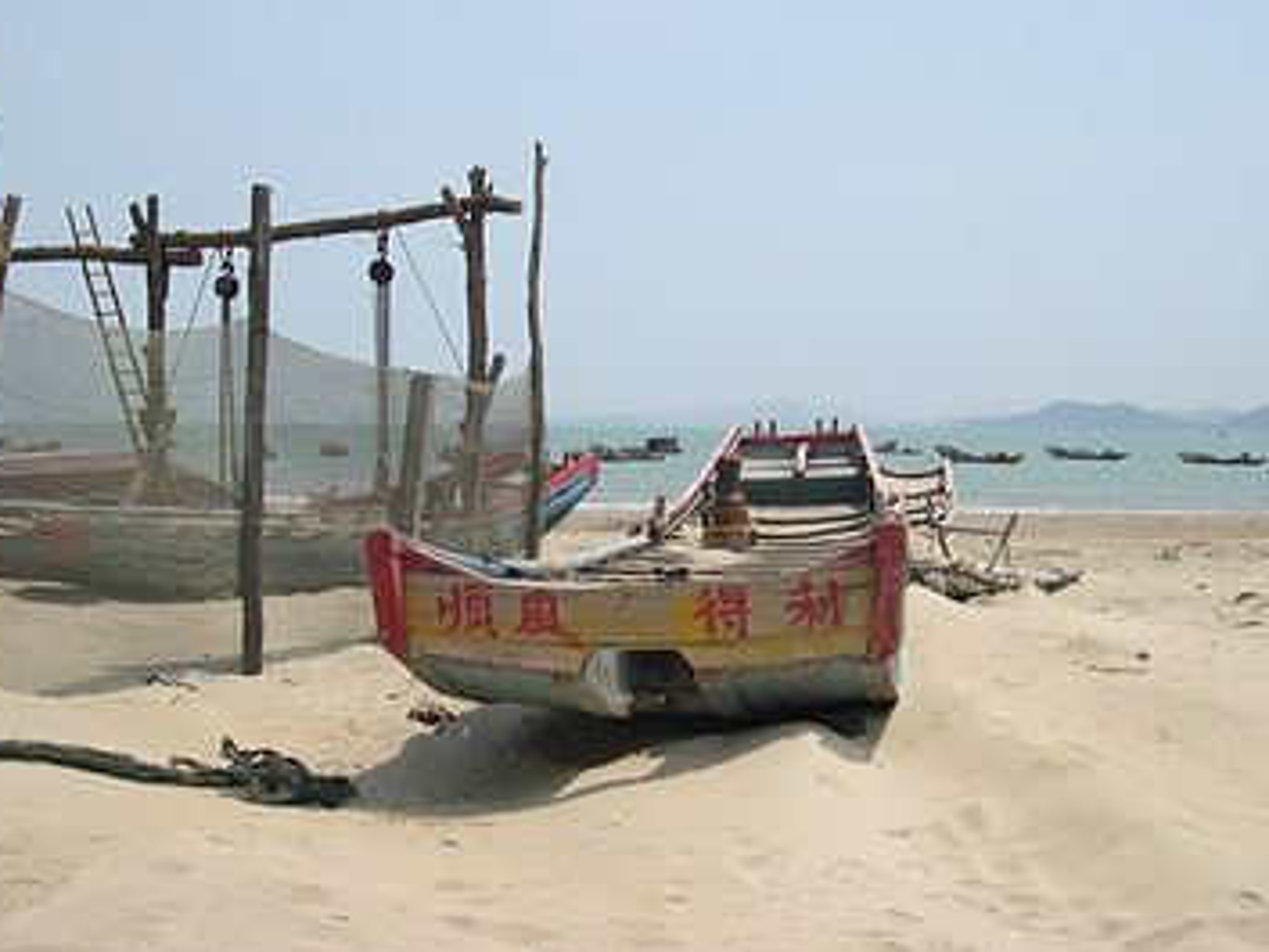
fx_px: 1577
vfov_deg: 33.6
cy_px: 417
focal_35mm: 43
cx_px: 665
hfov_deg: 43.8
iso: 100
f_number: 7.6
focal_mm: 8
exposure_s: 1/360
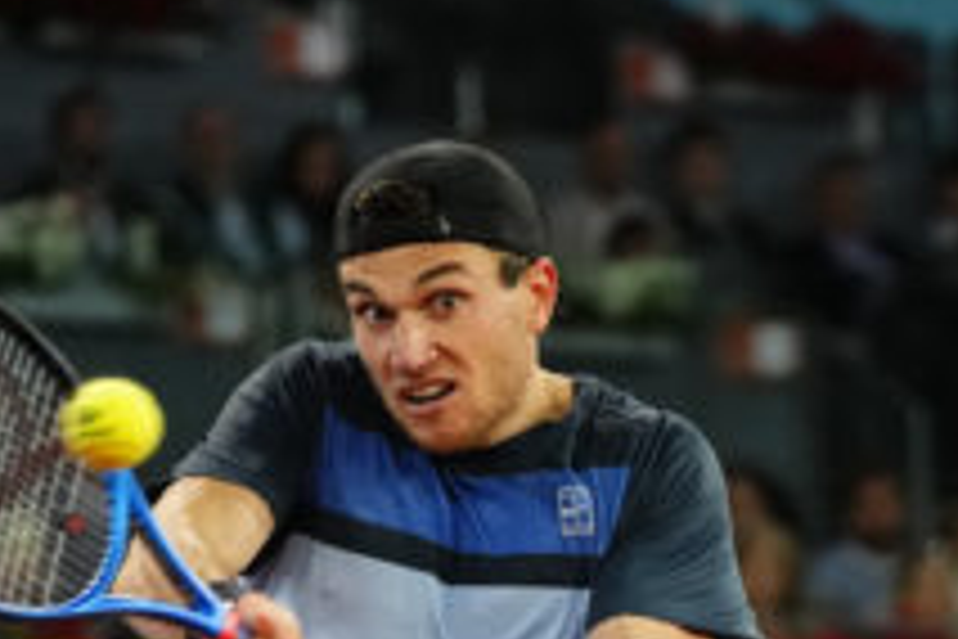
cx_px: 702
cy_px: 1053
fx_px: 10324
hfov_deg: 5.3
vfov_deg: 3.5
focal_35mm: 388
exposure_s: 1/1600
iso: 3200
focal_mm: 110
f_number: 2.8
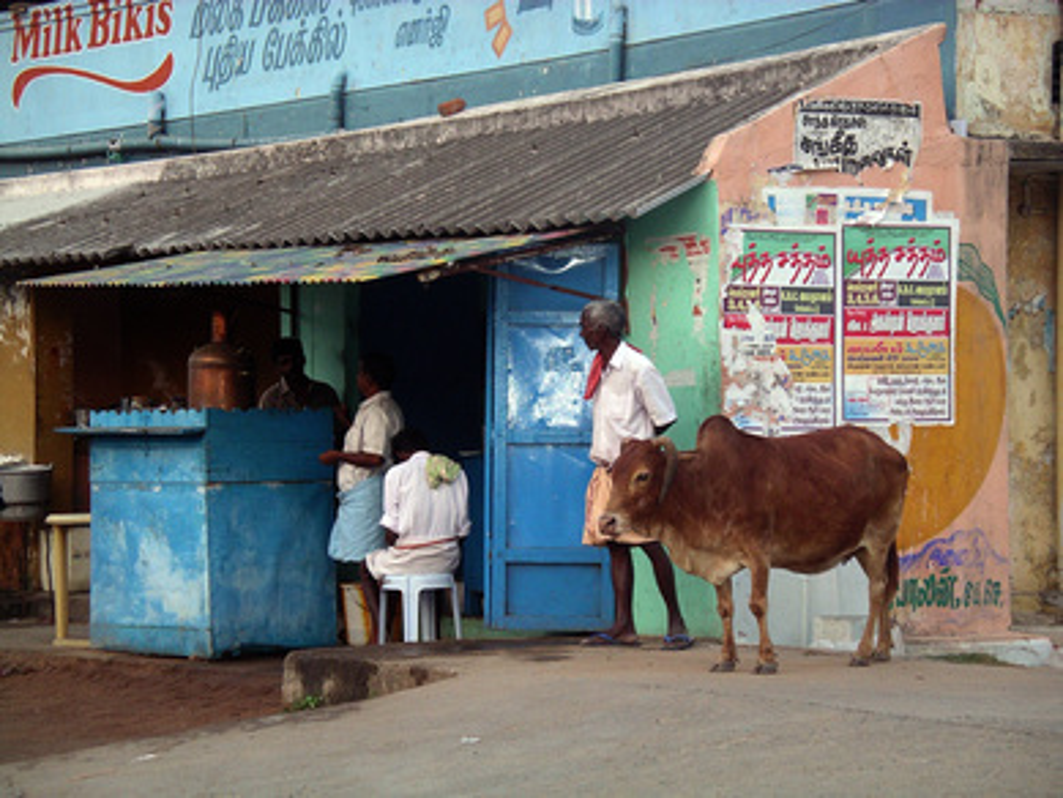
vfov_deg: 13.0
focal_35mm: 114
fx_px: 3502
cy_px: 399
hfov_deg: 17.3
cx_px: 532
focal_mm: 23.8
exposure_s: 1/76
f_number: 4
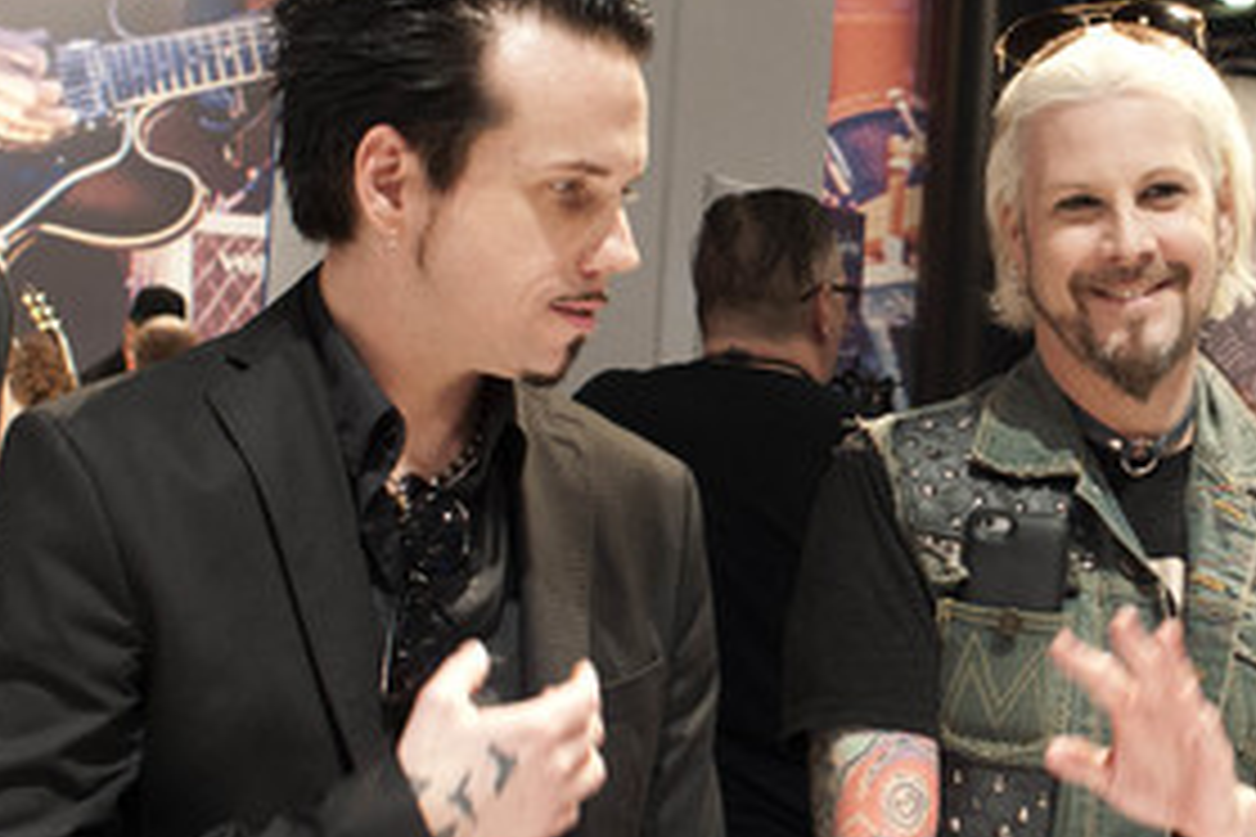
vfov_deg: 23.3
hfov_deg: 34.4
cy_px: 504
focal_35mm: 58
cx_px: 734
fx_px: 2023
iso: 1250
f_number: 5.6
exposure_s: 1/125
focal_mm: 24
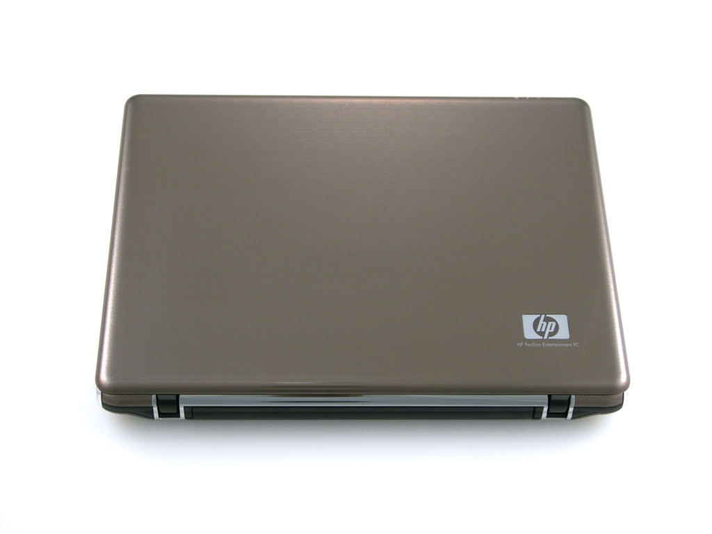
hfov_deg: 32.2
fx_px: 1234
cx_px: 356
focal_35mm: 60
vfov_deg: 24.4
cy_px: 267
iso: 100
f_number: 3.5
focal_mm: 12.9
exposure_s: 1/176
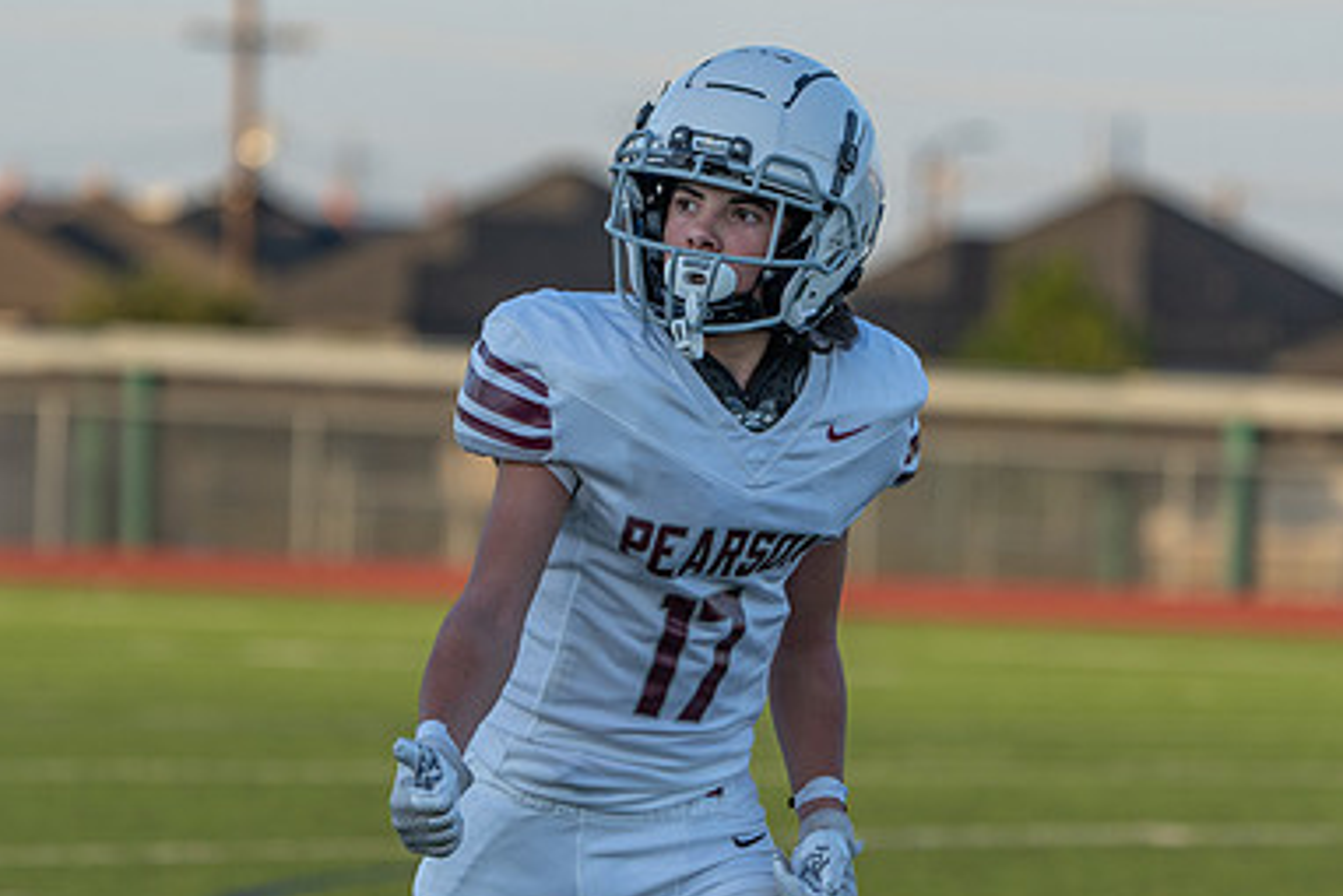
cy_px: 560
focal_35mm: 366
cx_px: 668
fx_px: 13658
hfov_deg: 5.6
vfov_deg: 3.8
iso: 400
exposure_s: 1/1000
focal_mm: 241
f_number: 5.6
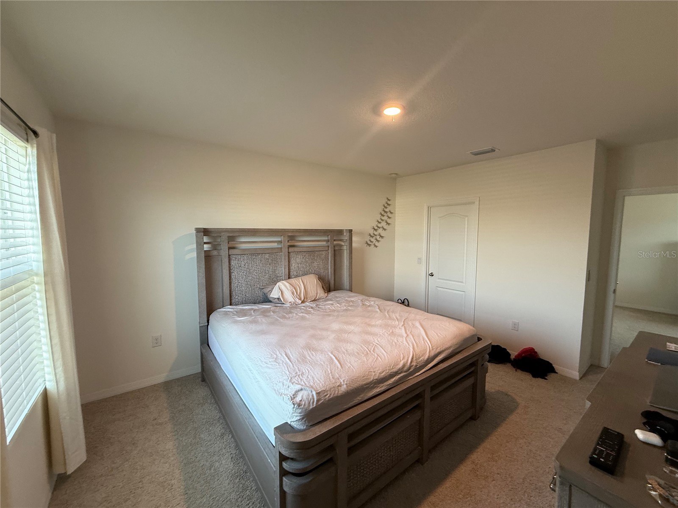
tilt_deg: -5.7
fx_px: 274
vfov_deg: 85.7
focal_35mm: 14
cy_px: 254
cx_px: 339
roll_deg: -0.2
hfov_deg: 102.1
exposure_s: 1/60
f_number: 2.2
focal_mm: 2.22
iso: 200
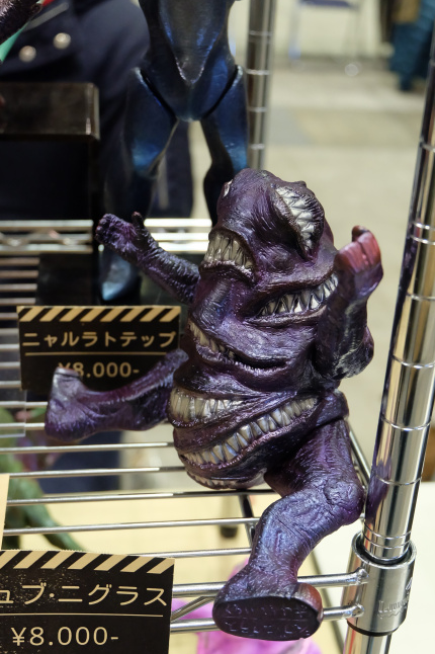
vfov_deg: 38.2
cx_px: 253
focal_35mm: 52
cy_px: 342
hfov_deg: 25.9
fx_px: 943
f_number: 4.5
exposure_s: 1/60
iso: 3200
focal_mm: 28.2
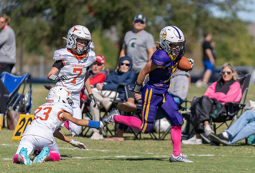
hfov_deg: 5.1
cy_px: 116
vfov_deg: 3.5
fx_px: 2838
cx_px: 145
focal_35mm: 399
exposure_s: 1/3200
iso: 100
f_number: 2.8
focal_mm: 200
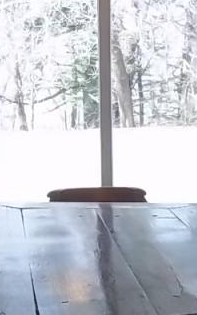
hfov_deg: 10.6
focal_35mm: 124
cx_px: 70
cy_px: 123
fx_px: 1065
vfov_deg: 16.8
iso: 100
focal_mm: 6.5
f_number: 3.1
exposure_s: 1/80
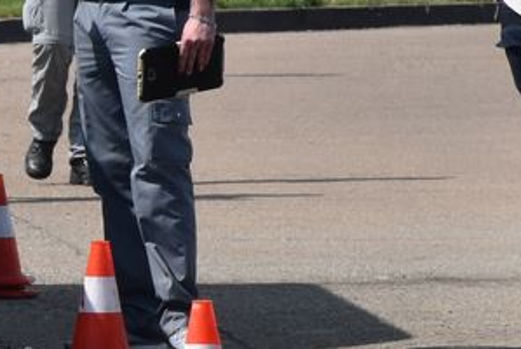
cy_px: 25
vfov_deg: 1.6
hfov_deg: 2.4
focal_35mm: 842
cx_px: -275
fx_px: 12192
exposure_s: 1/500
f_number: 11
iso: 200
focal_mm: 105
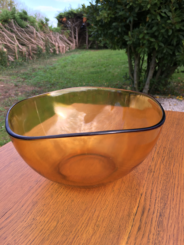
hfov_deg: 48.2
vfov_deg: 61.7
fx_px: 206
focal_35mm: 29
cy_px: 122
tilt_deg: -22.8
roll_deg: -0.6
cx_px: 92
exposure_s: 1/221
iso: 25
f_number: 2.2
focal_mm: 4.15
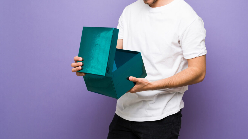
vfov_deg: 21.3
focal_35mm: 56
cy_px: 41
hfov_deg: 37.1
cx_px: 145
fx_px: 368
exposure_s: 1/160
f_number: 6.3
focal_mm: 44
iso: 100
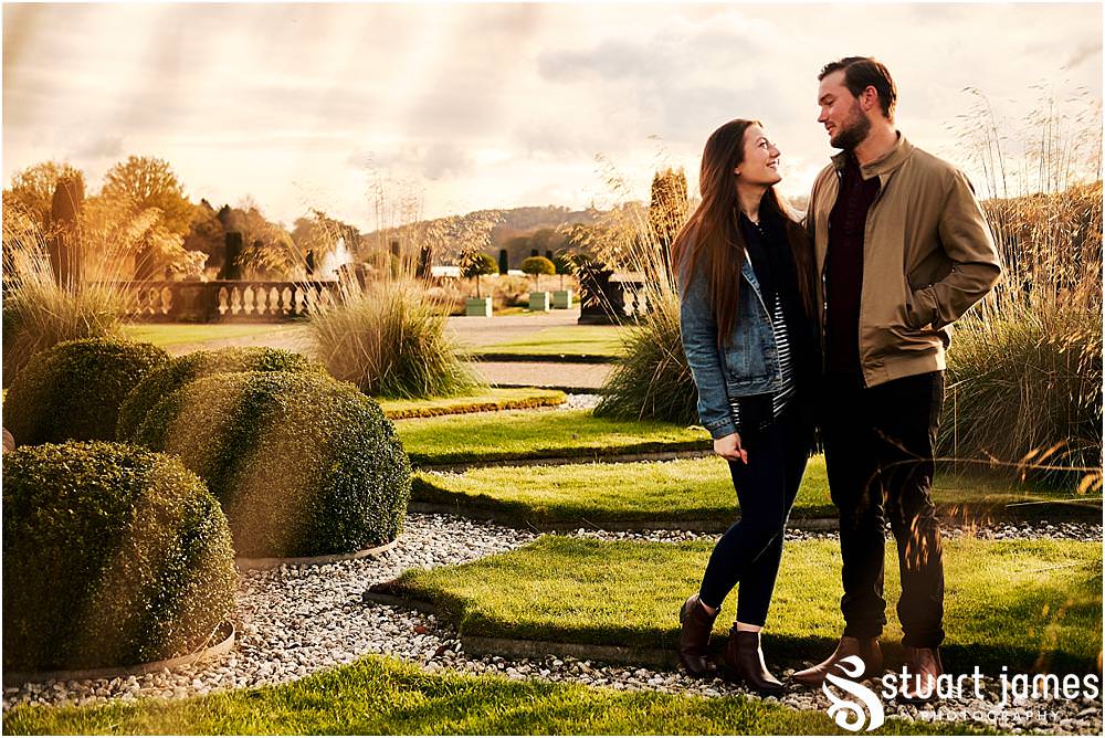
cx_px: 552
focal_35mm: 53
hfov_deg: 37.5
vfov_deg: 25.6
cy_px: 369
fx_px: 1628
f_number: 2.5
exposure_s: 1/1600
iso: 500
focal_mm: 35
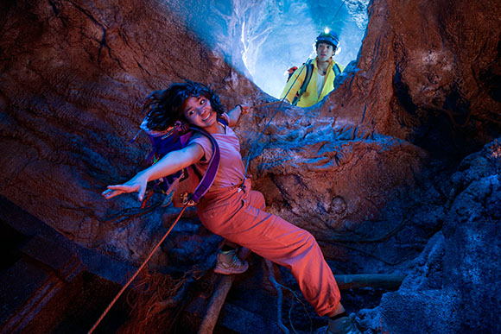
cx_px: 250
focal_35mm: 29
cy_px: 167
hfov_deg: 63.6
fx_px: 404
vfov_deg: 45.0
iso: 5000
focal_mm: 29
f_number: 4
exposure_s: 1/160
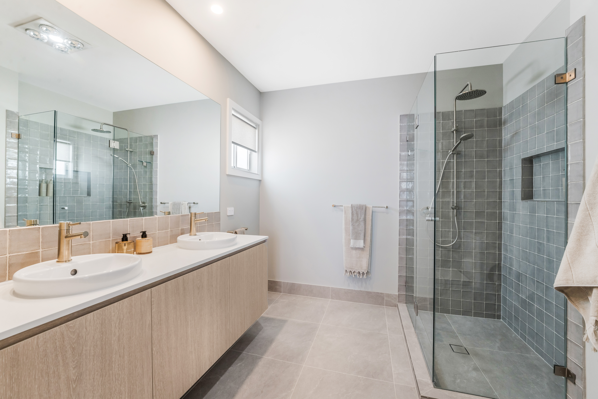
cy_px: 200
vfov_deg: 81.2
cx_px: 299
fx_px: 233
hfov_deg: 104.2
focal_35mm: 14
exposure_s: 1/13
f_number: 11
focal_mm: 14
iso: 800
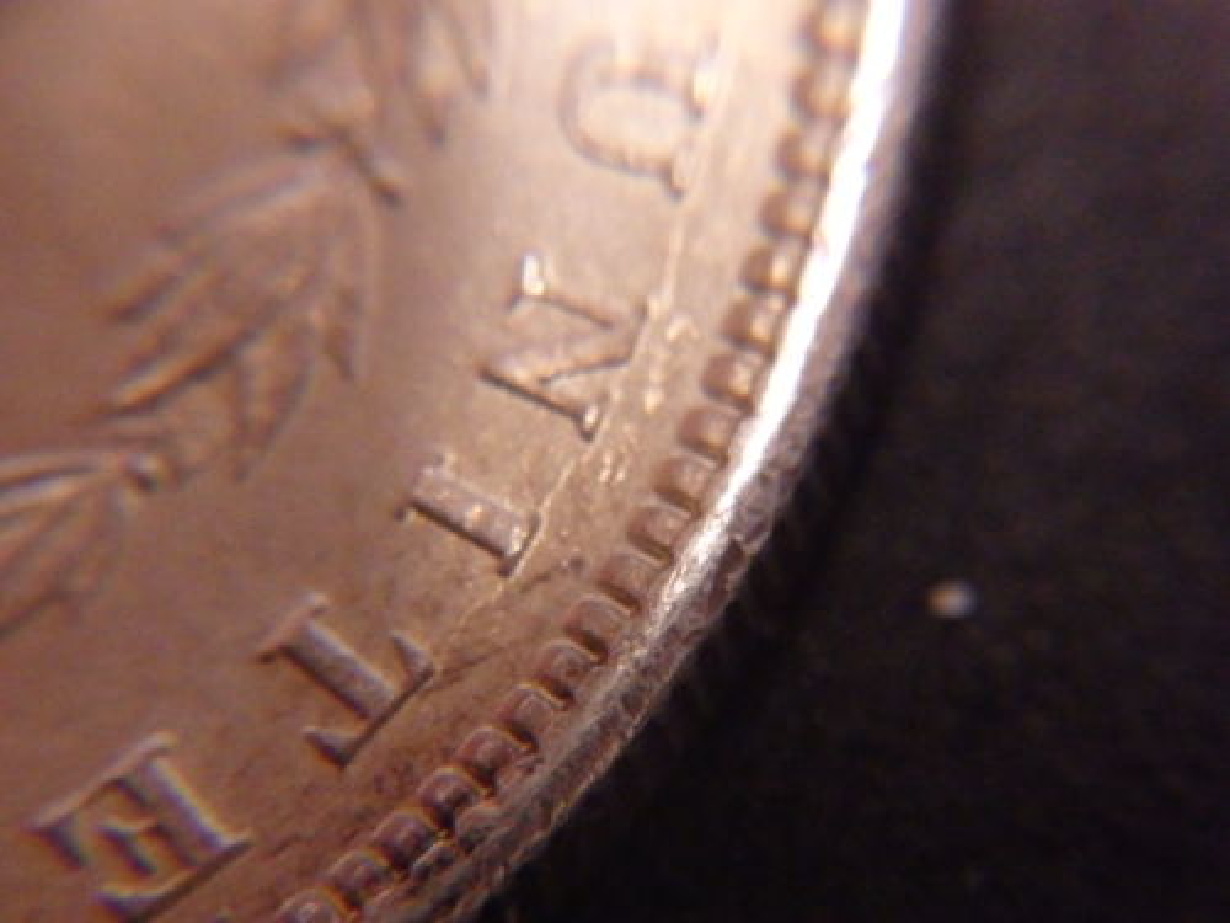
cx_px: 615
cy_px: 462
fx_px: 2345
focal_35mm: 66
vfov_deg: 22.3
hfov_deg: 29.4
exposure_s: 1/30
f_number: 4.4
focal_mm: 11.9
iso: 3200
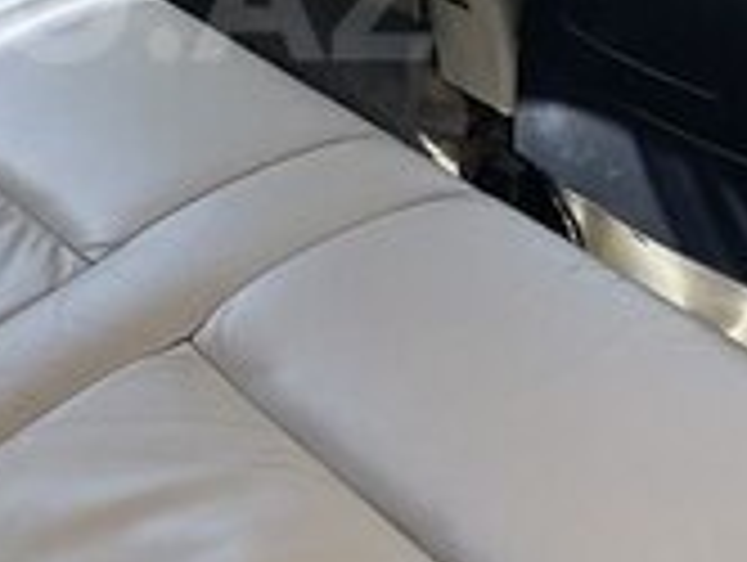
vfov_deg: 13.2
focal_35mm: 111
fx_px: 2399
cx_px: -27
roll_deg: +3.1
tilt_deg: -21.6
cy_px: -7
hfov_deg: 17.2
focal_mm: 4
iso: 32
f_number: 1.8
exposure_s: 1/120
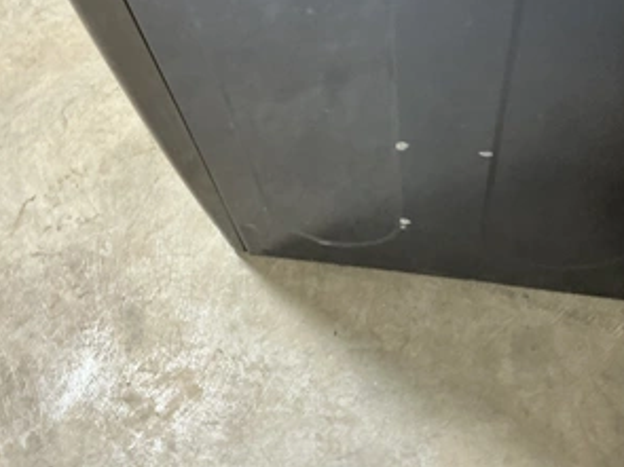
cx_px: 334
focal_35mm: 38
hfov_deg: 49.0
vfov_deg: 37.3
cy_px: 161
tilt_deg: -55.2
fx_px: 685
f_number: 1.8
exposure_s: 1/60
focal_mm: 3
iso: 250
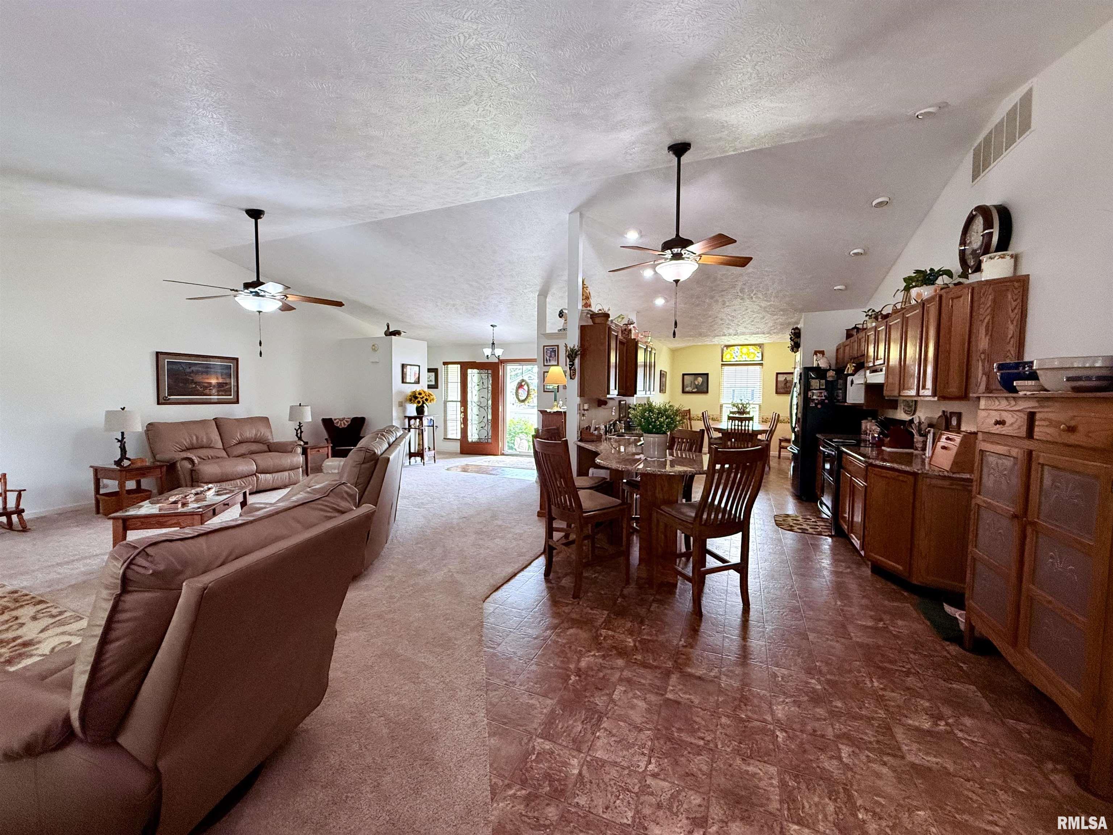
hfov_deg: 102.1
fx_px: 450
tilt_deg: -2.5
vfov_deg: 85.7
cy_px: 418
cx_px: 556
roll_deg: -0.7
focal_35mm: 14
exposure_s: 1/120
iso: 400
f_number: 2.2
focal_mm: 2.22
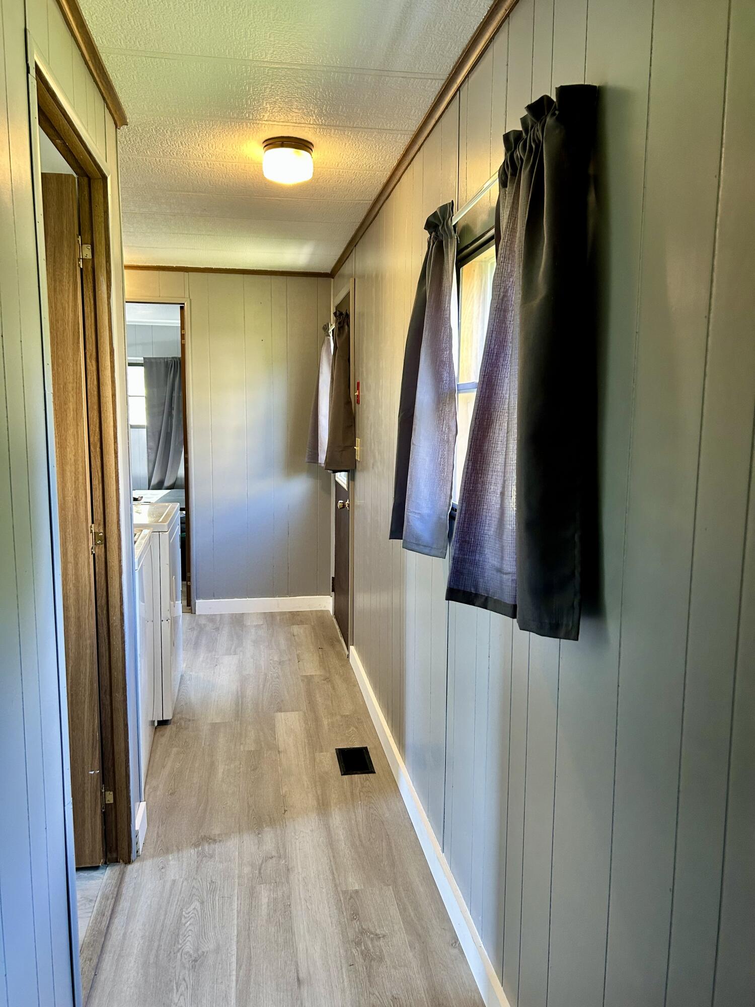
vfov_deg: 67.3
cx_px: 378
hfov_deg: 53.1
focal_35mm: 26
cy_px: 504
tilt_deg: -8.7
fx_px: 756
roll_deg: -0.7
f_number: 1.5
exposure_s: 1/60
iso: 160
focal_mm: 5.7
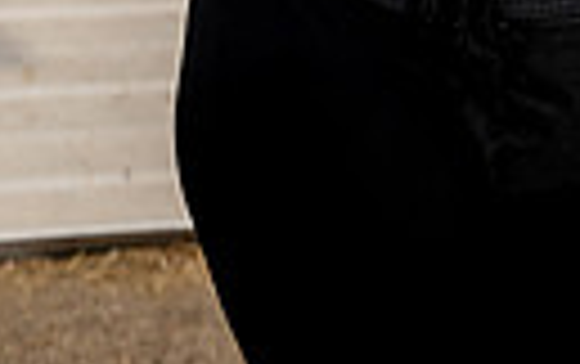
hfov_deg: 11.1
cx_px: 481
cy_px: -548
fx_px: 2976
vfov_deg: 6.6
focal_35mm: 188
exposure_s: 1/250
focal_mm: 53
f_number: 6.3
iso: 100
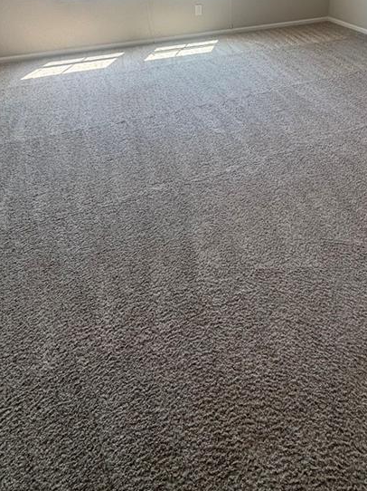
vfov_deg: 51.1
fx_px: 439
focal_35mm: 31
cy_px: 43
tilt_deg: -18.0
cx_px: 258
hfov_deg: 44.4
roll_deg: -1.7
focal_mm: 2.22
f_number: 2.2
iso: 64
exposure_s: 1/120
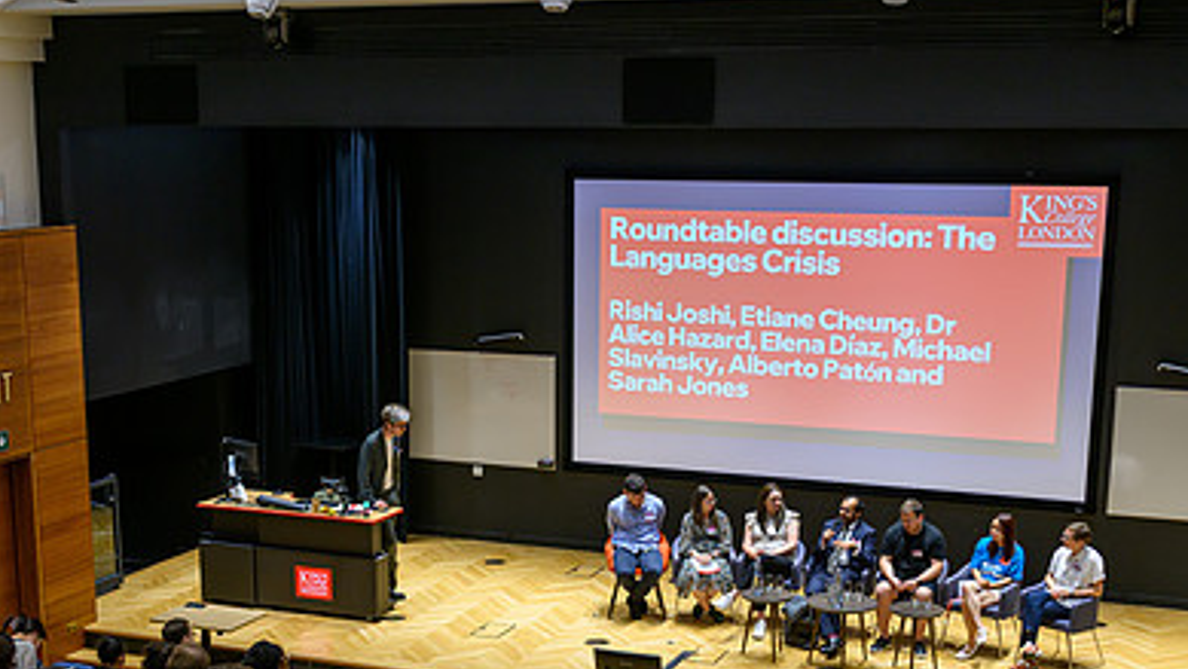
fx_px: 1733
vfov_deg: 21.6
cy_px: 530
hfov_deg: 37.7
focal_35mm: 55
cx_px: 492
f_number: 2.5
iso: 400
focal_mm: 35
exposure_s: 1/200
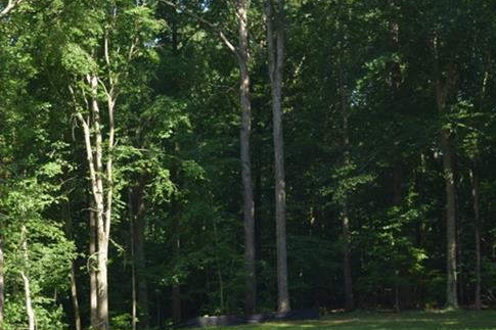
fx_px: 1308
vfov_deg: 14.4
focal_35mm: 95
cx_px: 221
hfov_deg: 21.5
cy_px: 216
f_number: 5.6
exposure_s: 1/200
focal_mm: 30
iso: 100
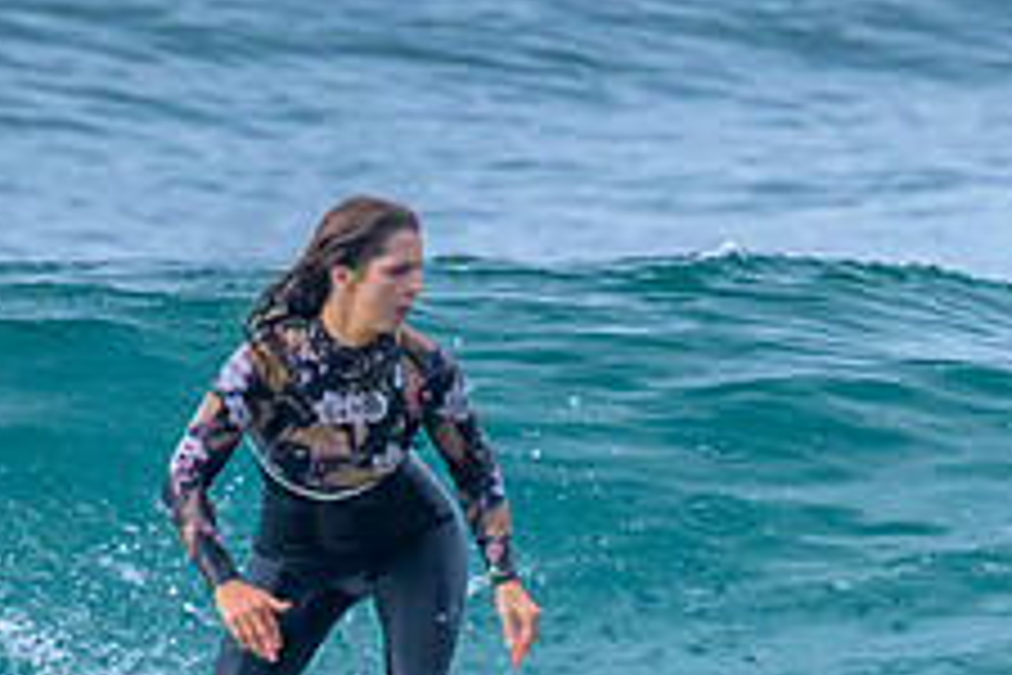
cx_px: 846
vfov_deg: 0.5
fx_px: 79604
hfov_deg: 0.7
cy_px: 795
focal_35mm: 2832
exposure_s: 1/2000
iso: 2200
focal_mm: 800
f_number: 11
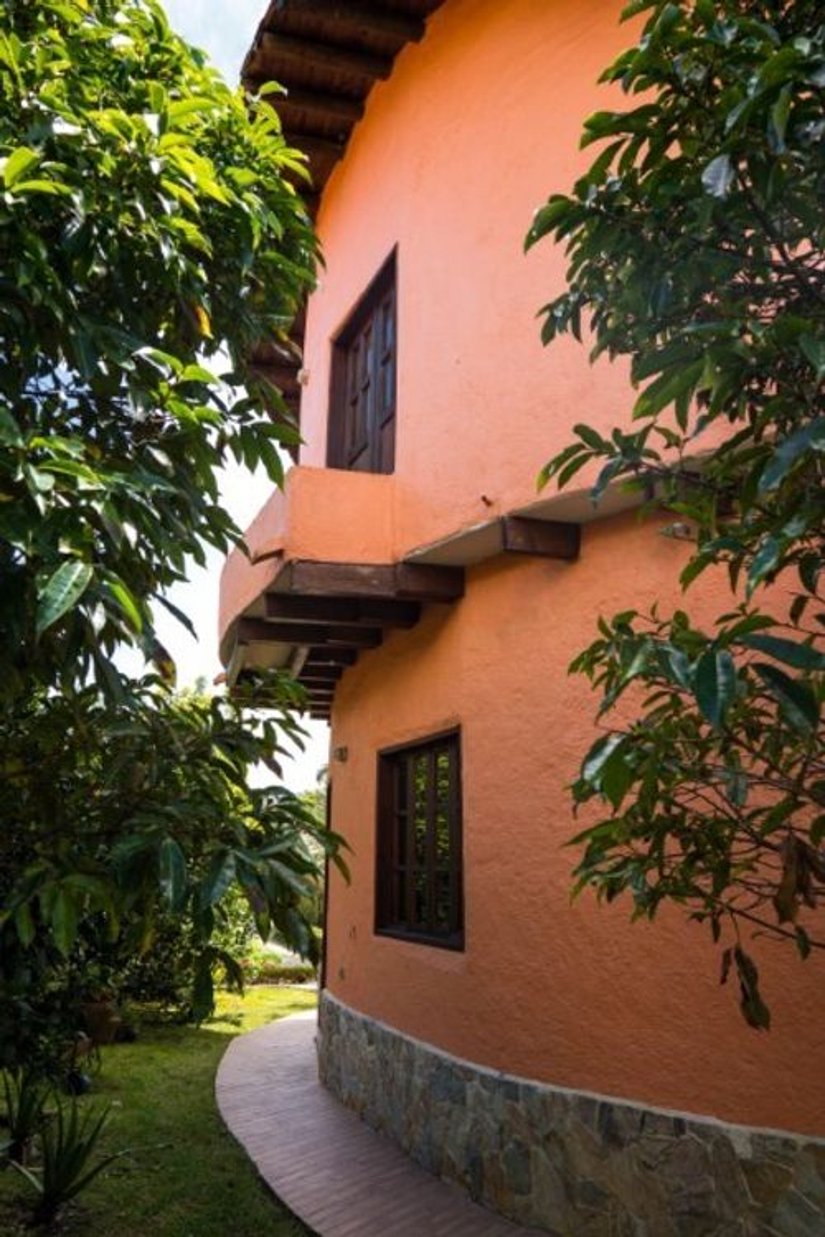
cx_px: 412
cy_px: 618
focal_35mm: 24
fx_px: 825
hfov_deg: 53.1
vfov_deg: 73.7
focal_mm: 16
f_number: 5
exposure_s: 1/160
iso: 100
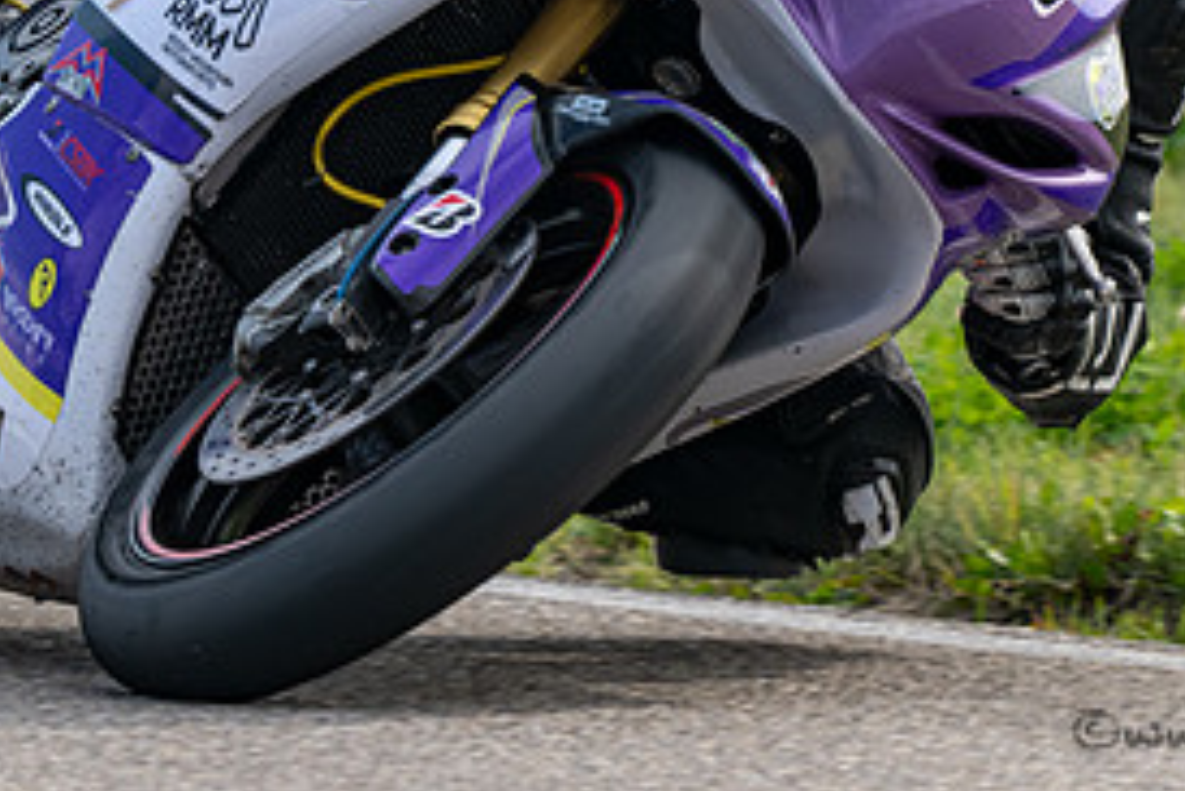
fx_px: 49333
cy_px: 135
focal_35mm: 1498
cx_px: 256
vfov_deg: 0.9
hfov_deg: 1.4
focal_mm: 600
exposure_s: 1/1250
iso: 400
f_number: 6.3
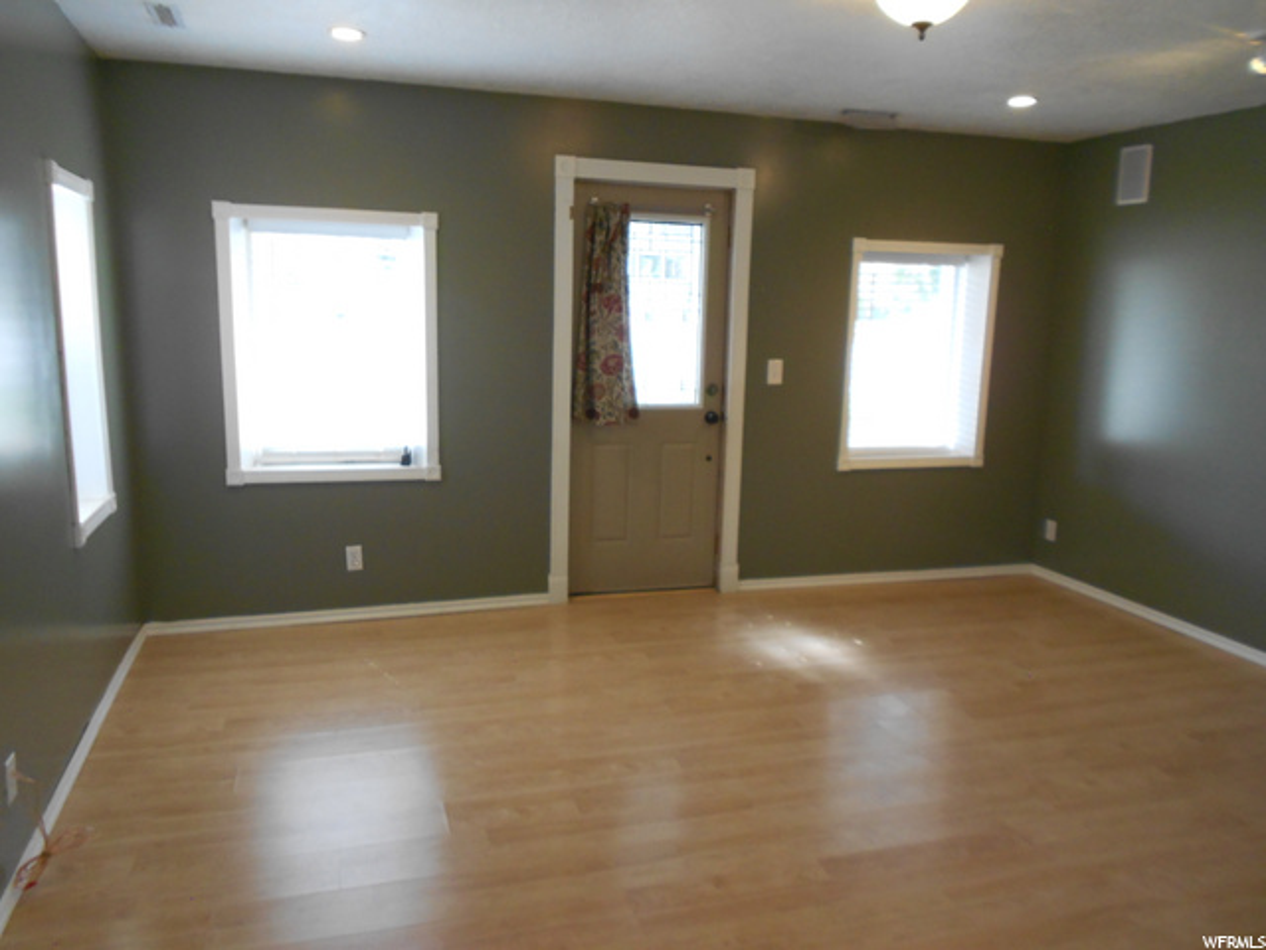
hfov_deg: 67.3
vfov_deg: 53.1
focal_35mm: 26
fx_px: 951
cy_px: 475
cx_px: 633
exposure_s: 1/30
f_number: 3.2
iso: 200
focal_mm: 4.6
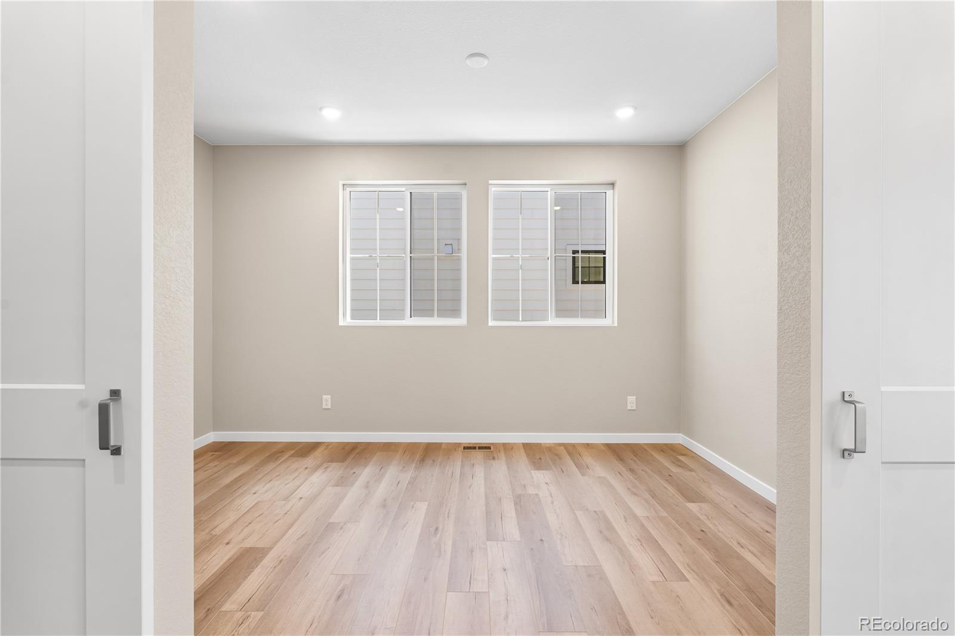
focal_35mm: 16
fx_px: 424
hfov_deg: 96.8
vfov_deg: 73.7
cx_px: 478
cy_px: 318
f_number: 8
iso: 160
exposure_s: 1/8
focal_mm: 16
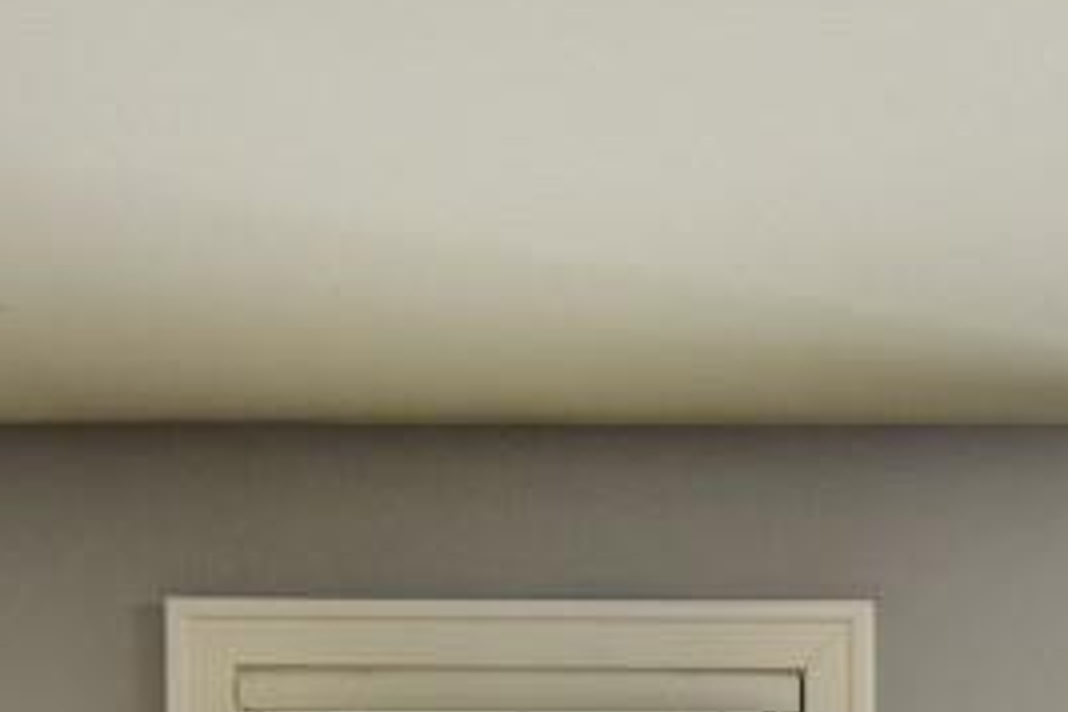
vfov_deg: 12.0
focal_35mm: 90
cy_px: 1758
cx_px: 1140
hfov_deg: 21.6
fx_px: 2670
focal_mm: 10
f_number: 8
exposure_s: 1/20
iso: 400
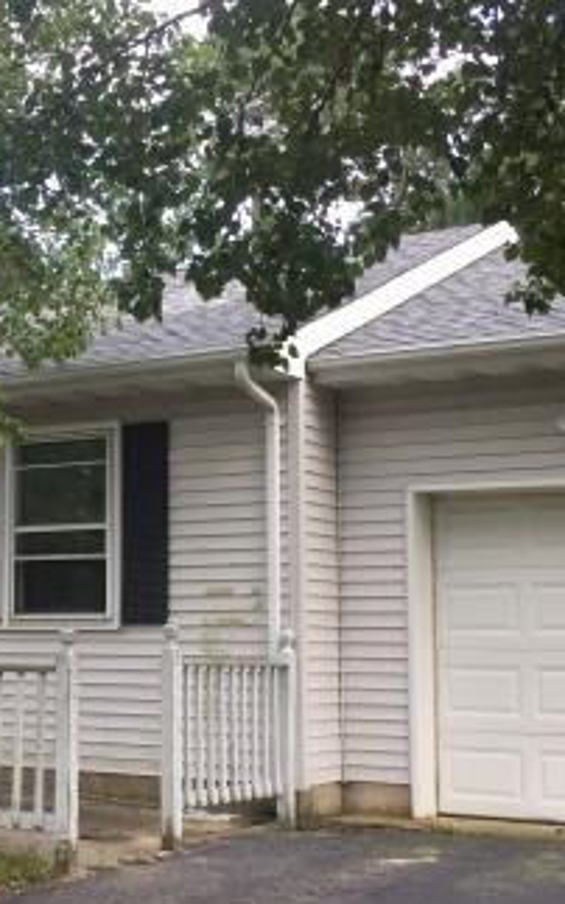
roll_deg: -2.8
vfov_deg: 33.5
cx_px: 95
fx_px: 1502
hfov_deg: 21.0
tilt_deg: +3.7
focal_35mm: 61
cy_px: 493
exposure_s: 1/120
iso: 50
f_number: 2.2
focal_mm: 4.15
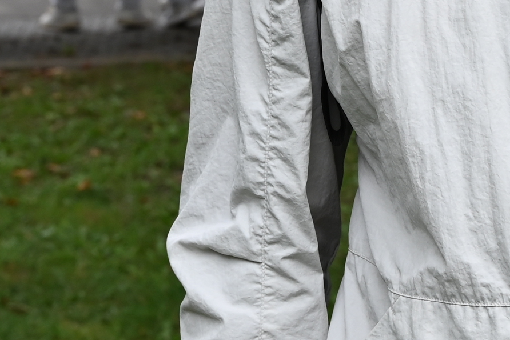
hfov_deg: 11.2
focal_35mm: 182
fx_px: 2579
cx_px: 488
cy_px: -19
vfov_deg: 7.5
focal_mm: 36
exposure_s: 1/250
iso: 200
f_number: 5.6
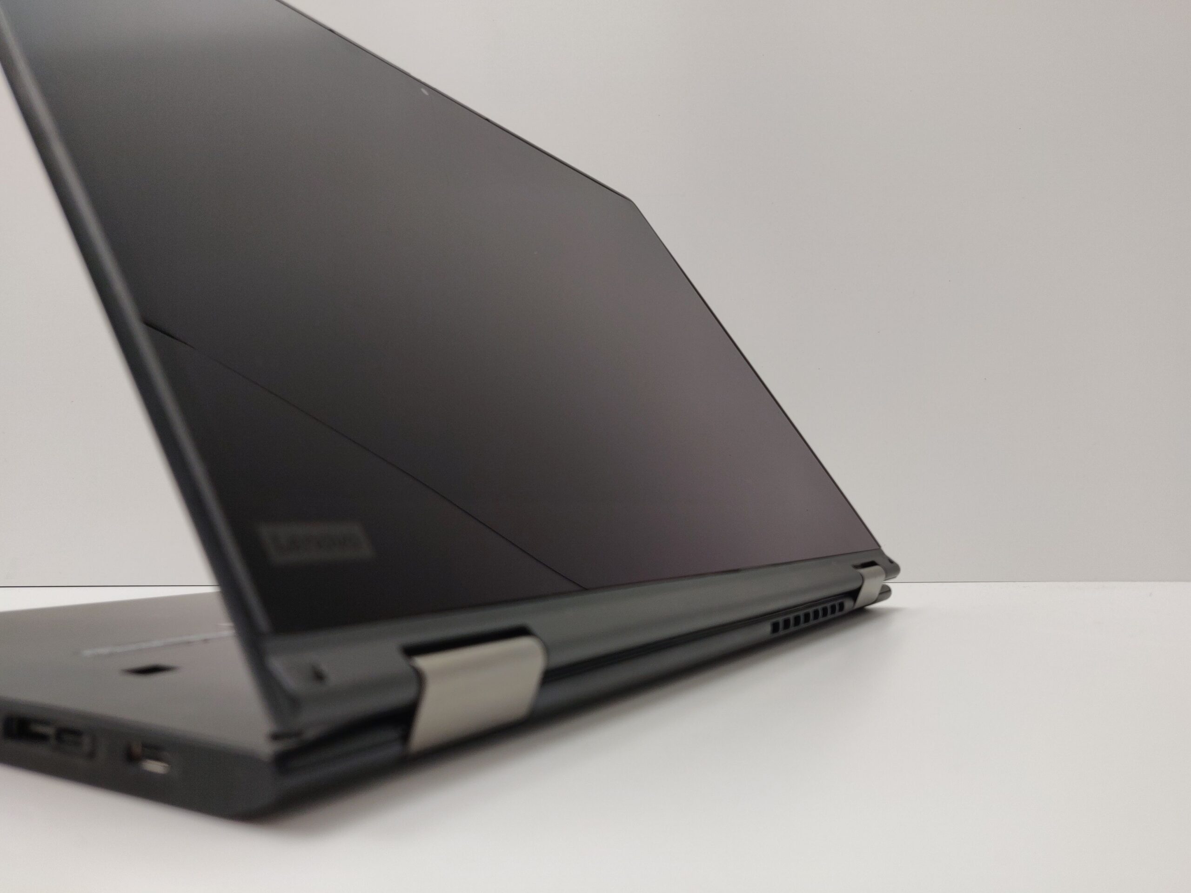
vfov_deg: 54.9
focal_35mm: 25
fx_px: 860
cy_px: 446
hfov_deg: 69.4
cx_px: 596
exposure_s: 1/100
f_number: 1.7
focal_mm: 4.25
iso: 250
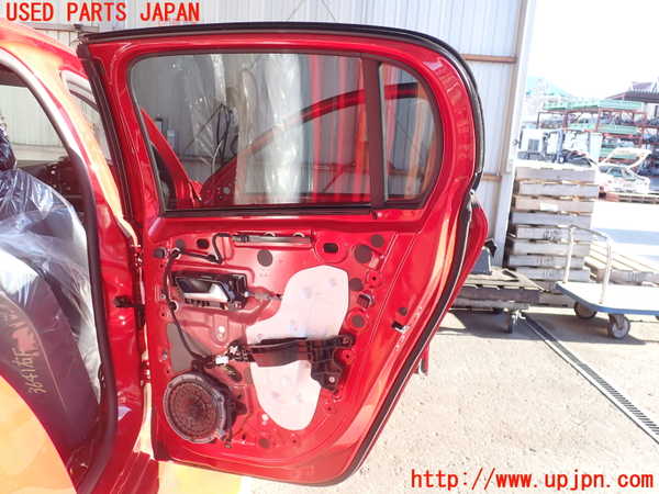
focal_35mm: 30
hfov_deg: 60.0
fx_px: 571
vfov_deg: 46.8
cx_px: 330
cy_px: 247
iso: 100
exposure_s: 1/100
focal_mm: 5.4
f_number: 3.2
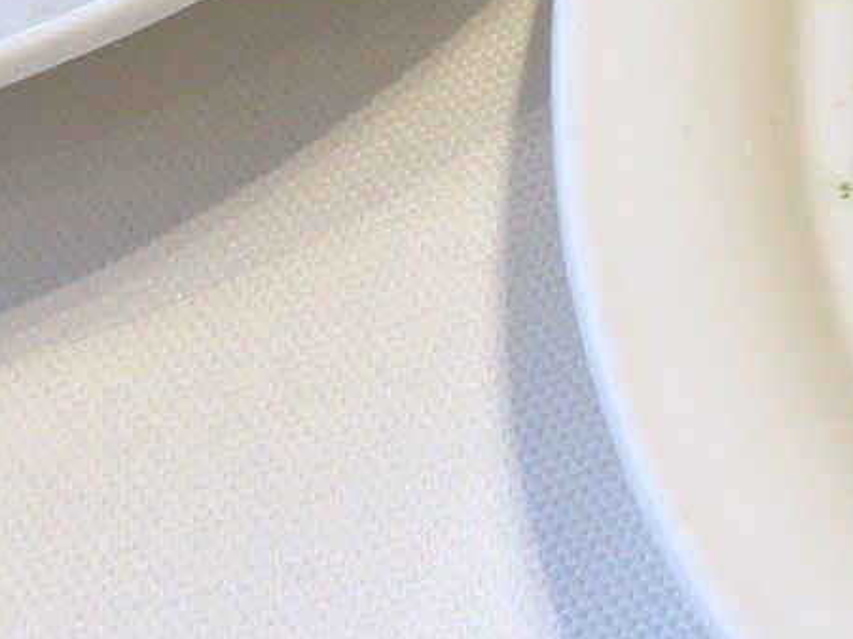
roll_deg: +5.4
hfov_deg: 9.6
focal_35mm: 205
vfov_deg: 7.1
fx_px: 5049
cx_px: 239
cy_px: -368
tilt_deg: -41.6
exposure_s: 1/50
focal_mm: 4
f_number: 1.8
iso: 40
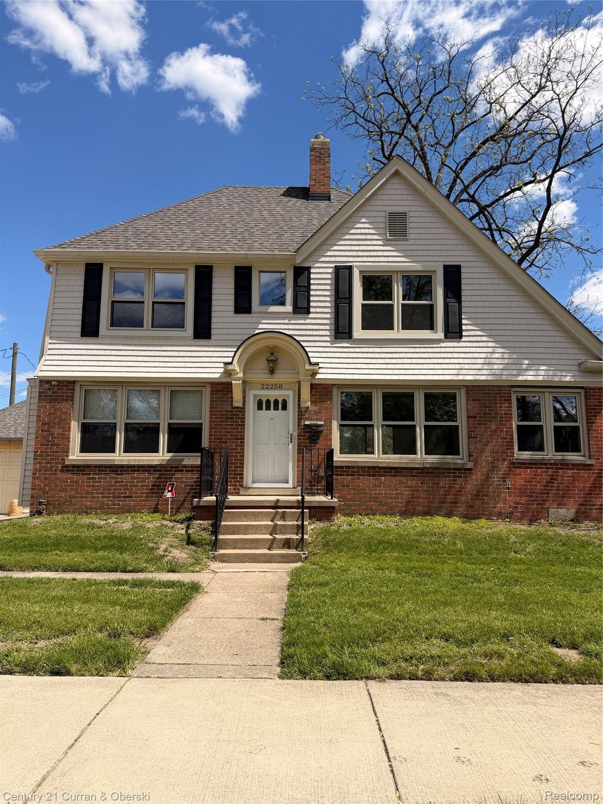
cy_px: 402
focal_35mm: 24
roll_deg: -0.5
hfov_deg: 56.8
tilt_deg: +8.0
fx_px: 557
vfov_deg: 71.6
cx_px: 302
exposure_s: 1/5714
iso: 80
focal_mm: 6.76
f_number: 1.78
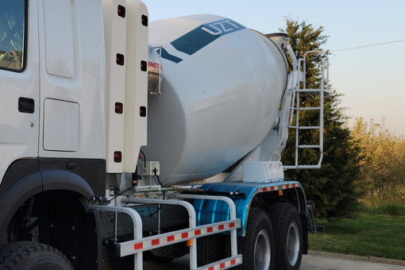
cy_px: 125
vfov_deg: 27.0
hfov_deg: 36.5
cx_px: 22
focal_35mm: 50
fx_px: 562
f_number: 1.8
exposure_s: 1/254
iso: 20
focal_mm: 5.4
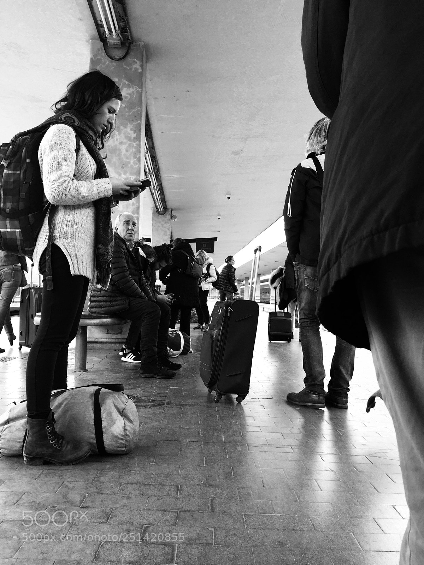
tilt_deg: +1.9
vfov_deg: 61.7
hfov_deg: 48.2
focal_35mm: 29
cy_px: 282
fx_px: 474
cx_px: 212
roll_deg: -1.3
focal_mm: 4.15
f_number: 2.2
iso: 40
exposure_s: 1/100
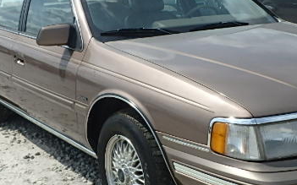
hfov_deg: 33.6
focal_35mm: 60
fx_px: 485
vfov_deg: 21.6
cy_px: 104
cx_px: 210
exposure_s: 1/400
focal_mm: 5.6
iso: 125
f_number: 7.9
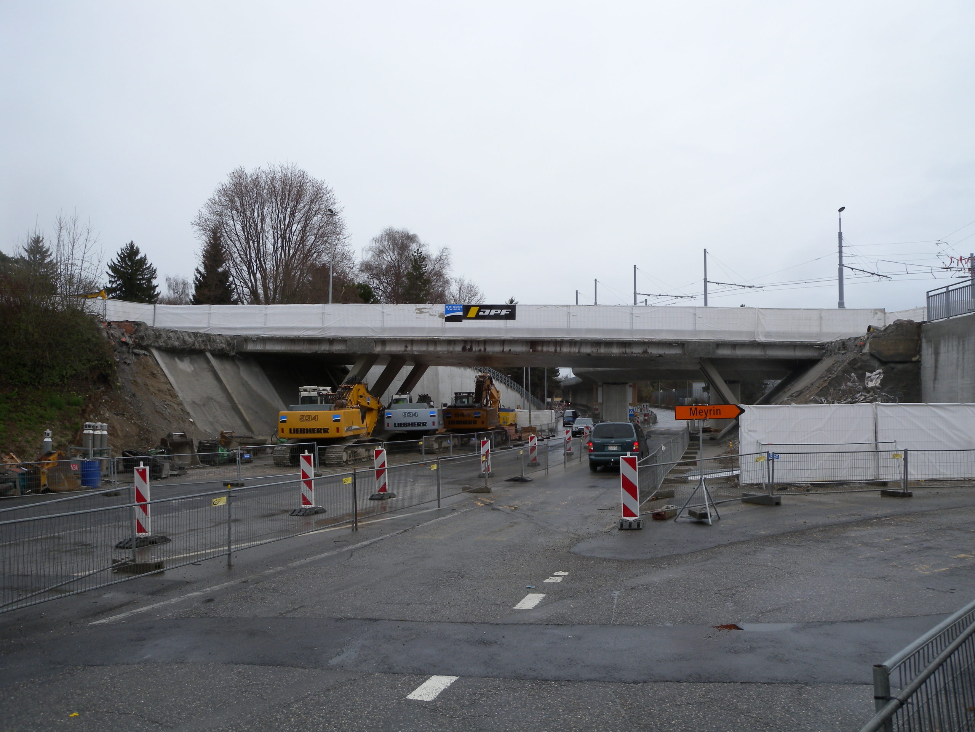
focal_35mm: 28
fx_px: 789
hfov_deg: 63.4
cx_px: 488
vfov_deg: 49.7
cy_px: 366
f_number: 5.1
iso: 64
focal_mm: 6
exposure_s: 1/295
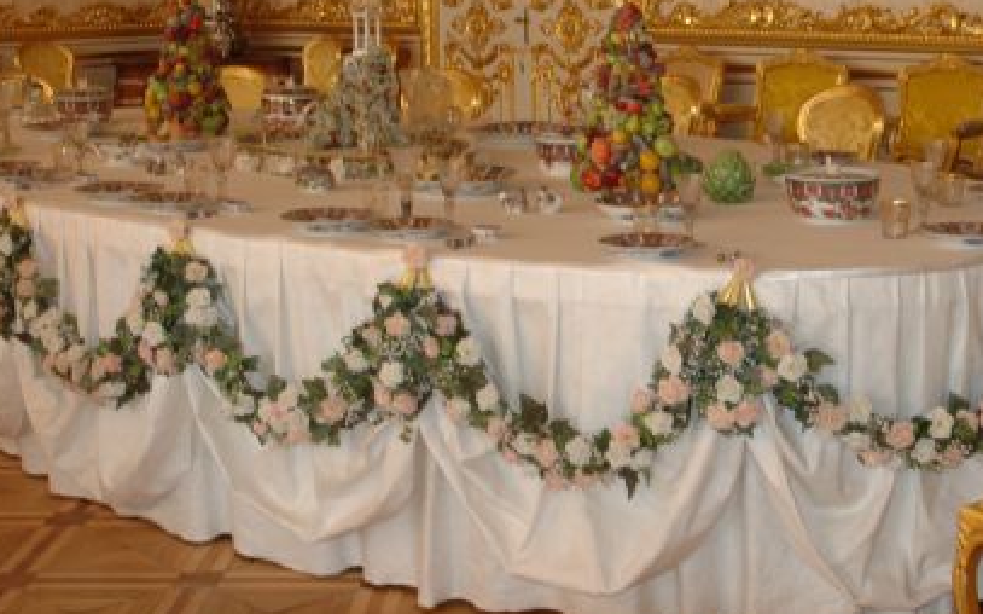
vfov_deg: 19.6
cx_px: 622
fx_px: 1741
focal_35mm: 65
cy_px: 65
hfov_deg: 31.4
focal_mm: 24
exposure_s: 1/10
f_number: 6.3
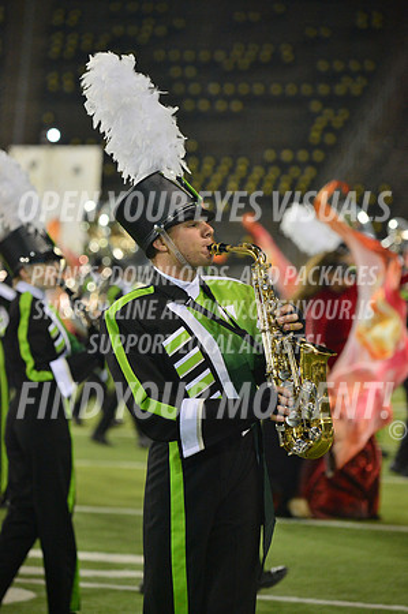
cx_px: 204
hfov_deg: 6.2
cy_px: 307
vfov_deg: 9.4
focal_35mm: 220
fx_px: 3748
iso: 2000
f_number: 5.6
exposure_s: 1/640
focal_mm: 220
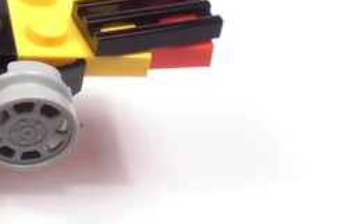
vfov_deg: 9.6
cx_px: -187
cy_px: 44
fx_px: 1338
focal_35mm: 143
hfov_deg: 13.4
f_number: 3.9
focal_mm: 6.61
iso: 80
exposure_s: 1/60
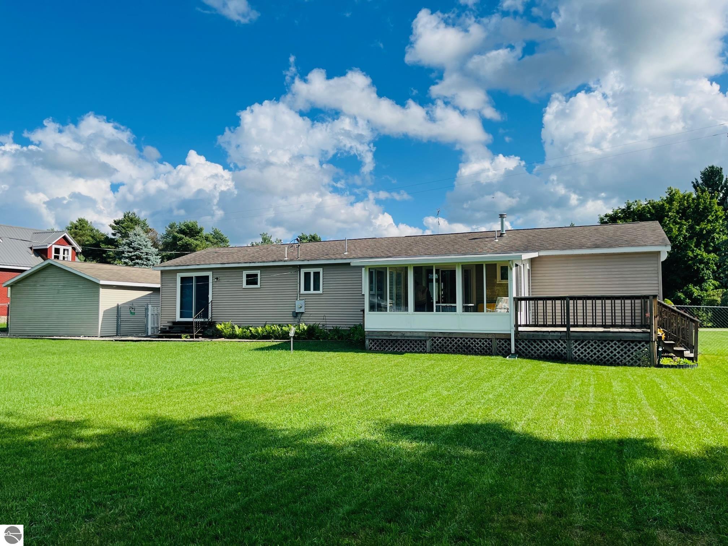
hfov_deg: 67.3
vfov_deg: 53.1
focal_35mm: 26
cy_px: 273
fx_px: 547
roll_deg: +0.4
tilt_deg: +4.8
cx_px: 364
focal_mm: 5.1
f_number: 1.6
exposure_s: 1/4016
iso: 50
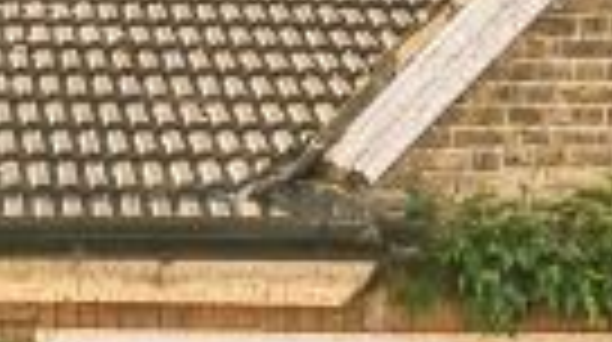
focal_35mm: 95
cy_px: 722
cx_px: 189
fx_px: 1539
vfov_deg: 11.3
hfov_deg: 22.4
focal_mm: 12
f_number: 10
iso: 320
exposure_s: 1/100
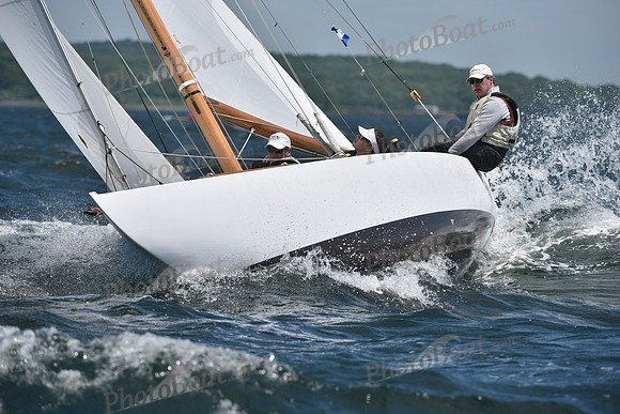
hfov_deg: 6.6
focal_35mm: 310
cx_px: 310
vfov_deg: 4.4
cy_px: 207
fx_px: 5340
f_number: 7.1
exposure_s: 1/1600
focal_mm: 310
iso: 250
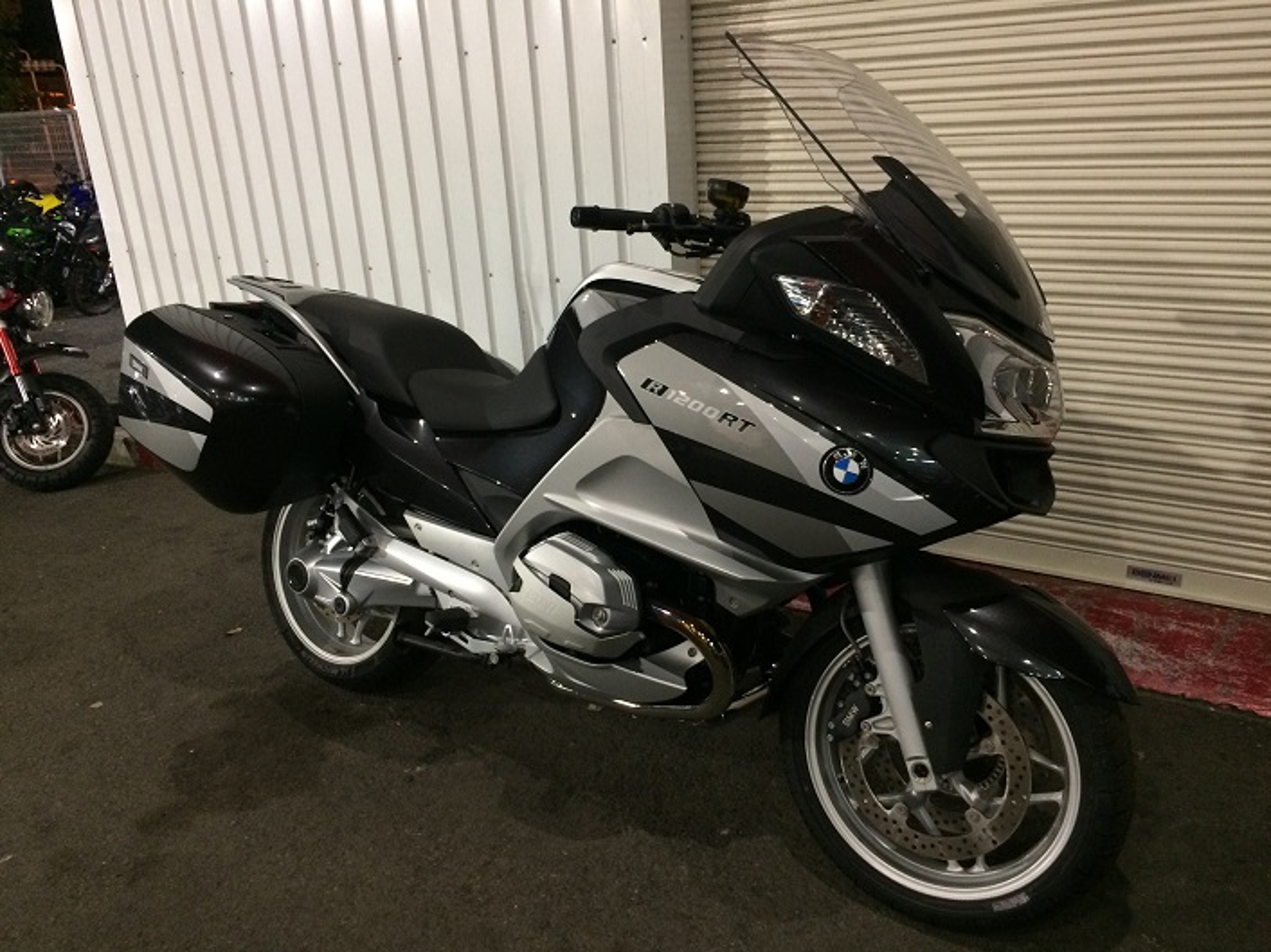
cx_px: 636
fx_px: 1064
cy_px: 476
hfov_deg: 61.7
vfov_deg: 48.2
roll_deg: +2.8
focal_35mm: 29
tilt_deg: -19.8
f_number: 2.2
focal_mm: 4.15
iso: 250
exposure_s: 1/20
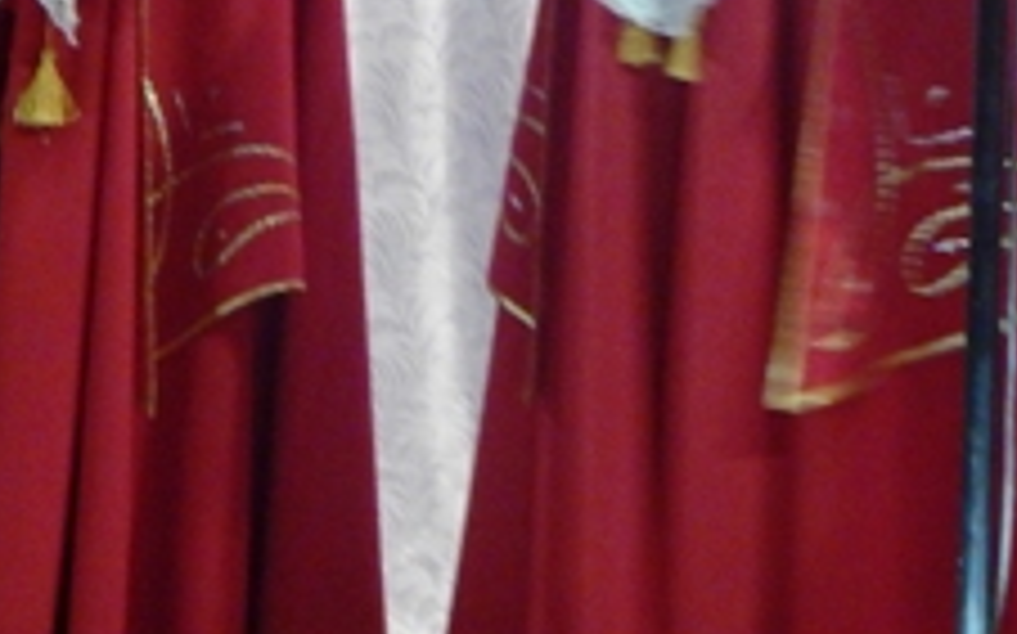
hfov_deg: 10.1
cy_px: -369
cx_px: 954
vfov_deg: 6.2
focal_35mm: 207
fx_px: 5734
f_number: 4.1
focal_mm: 12.3
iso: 200
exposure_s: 1/2.5
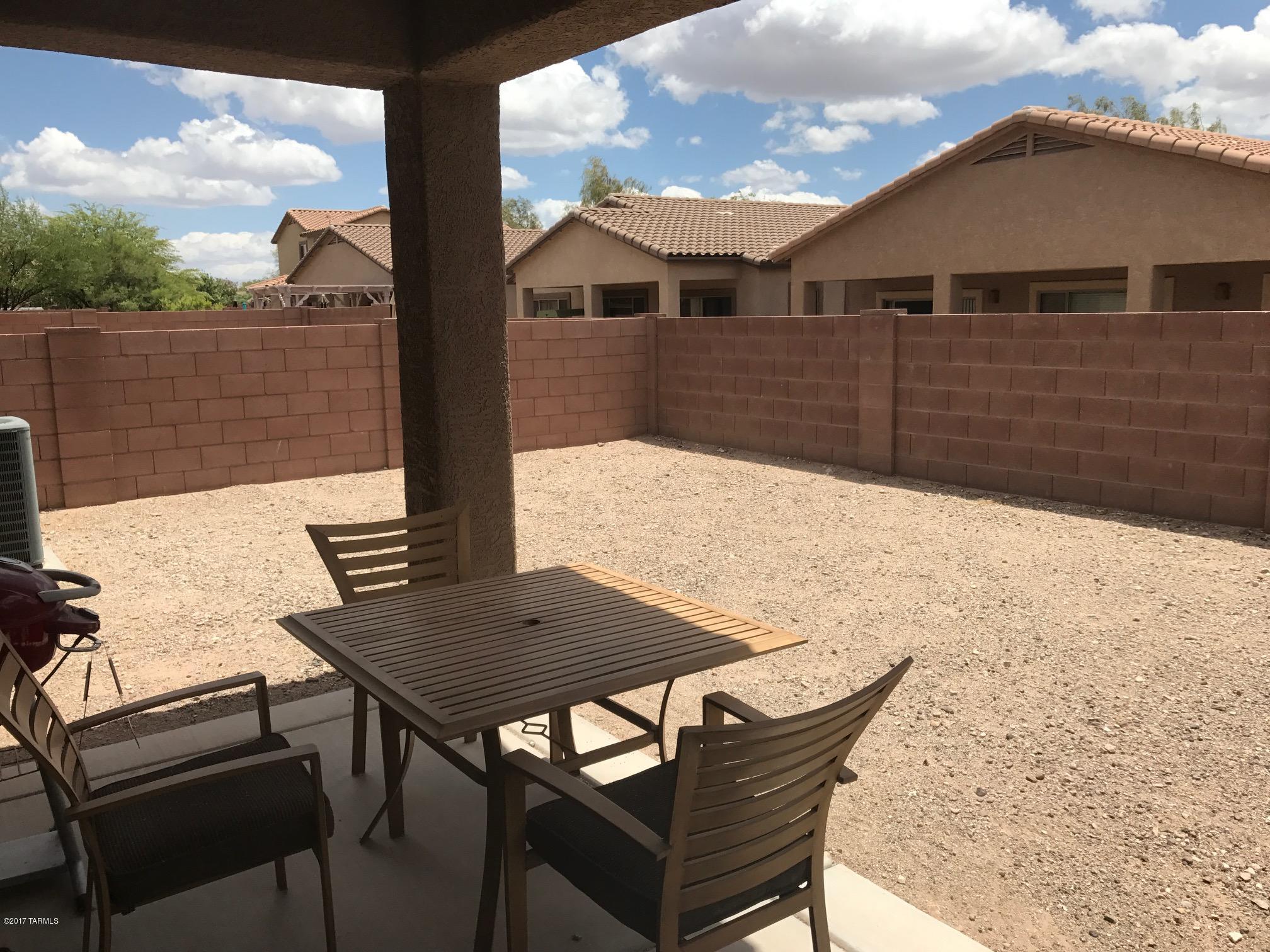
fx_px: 1027
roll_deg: +1.6
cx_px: 635
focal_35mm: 28
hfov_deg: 63.4
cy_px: 476
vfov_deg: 49.7
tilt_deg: -9.1
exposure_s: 1/2740
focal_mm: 3.99
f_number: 1.8
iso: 20
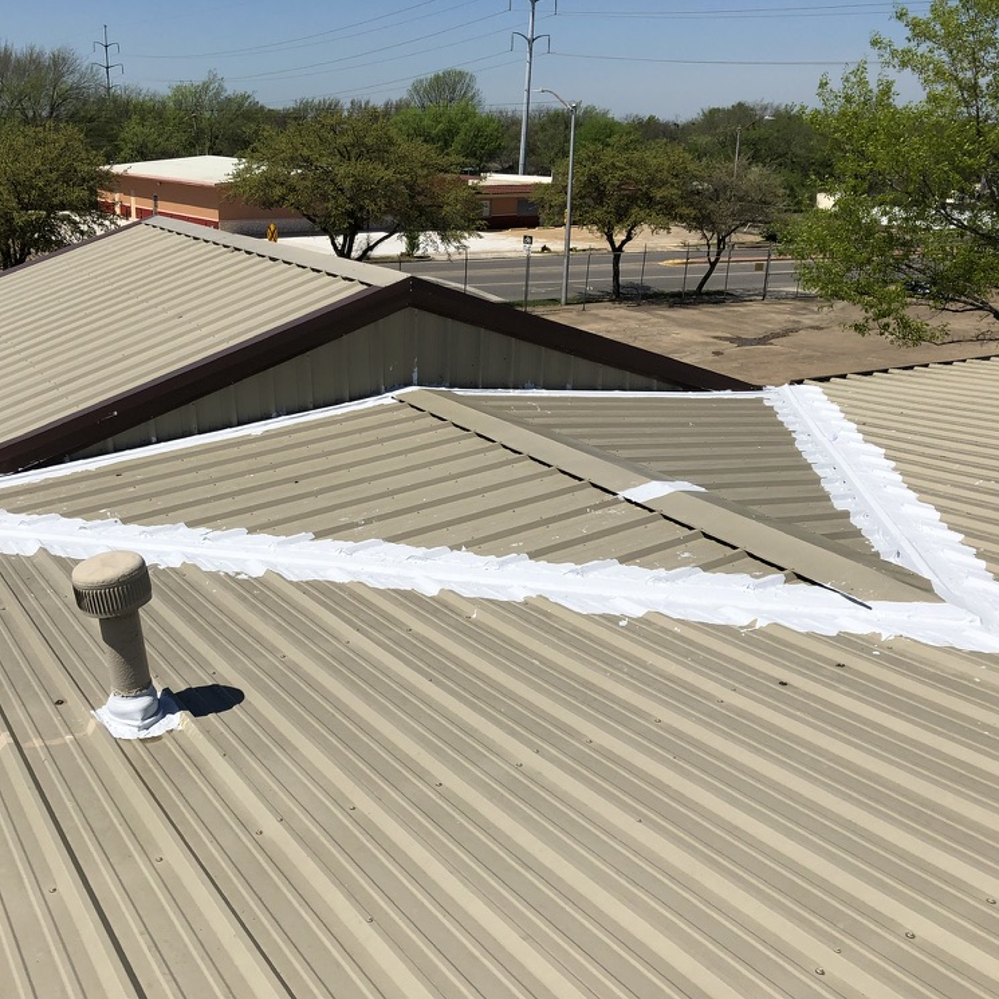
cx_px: 354
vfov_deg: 48.4
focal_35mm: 34
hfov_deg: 47.8
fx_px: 1110
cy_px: 506
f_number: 1.8
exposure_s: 1/5348
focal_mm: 4
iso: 25
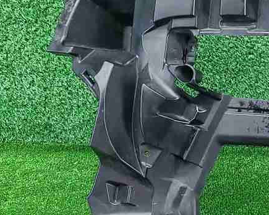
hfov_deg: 21.5
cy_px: 105
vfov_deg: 18.3
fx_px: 669
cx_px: 303
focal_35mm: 84
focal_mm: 5.4
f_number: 1.8
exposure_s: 1/50
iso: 290
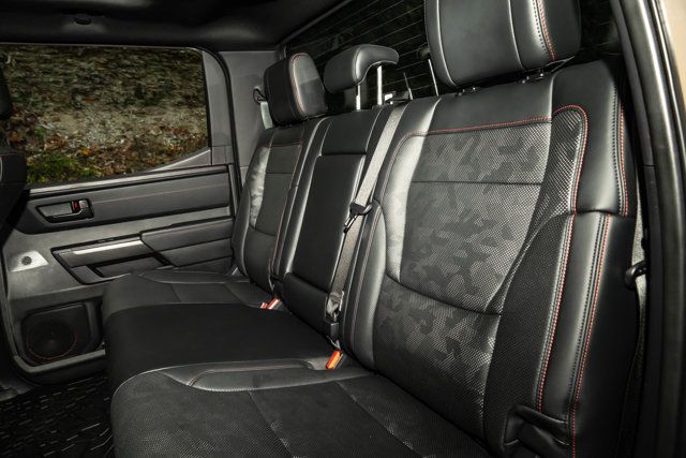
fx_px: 457
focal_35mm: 24
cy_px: 229
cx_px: 343
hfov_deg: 73.7
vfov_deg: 53.2
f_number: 10
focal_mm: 24
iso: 800
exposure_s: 1/200
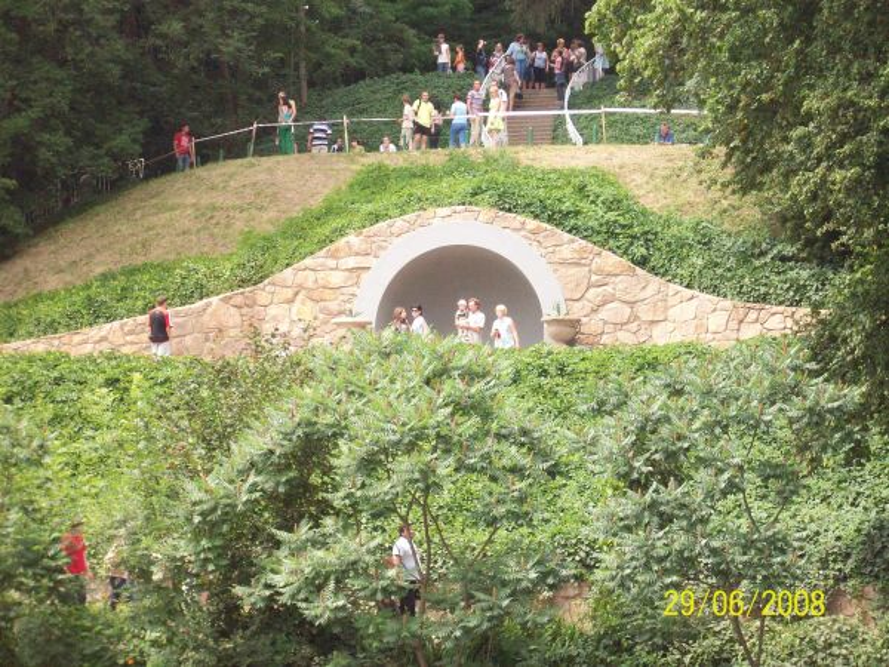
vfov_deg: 13.3
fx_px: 2851
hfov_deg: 17.7
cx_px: 444
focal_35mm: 111
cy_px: 334
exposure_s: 1/201
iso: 200
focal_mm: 18.6
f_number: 5.2
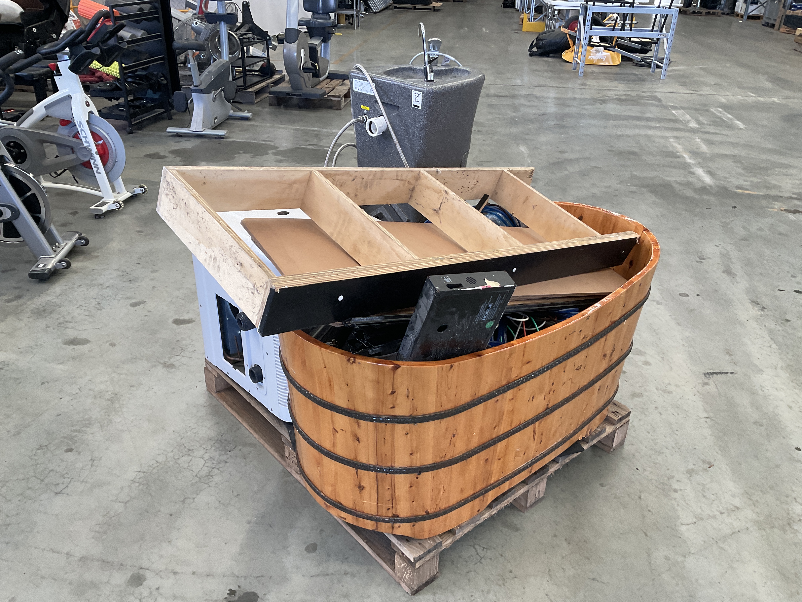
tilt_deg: -25.7
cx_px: 401
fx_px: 672
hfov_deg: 61.7
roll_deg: -1.5
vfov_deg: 48.2
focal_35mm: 29
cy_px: 301
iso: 64
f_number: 1.8
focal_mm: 3
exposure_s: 1/113
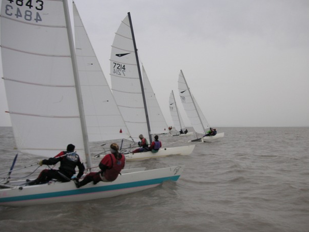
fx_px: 348
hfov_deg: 47.9
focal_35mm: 39
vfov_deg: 36.8
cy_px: 113
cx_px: 160
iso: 50
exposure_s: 1/250
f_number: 2.8
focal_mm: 6.1
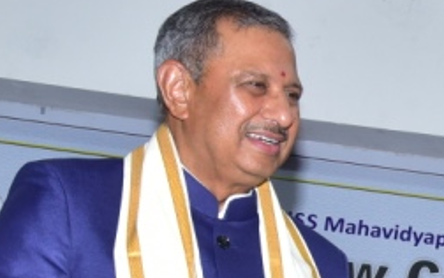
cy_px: 408
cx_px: 766
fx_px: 1756
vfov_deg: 8.9
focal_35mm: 145
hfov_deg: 13.2
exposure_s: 1/160
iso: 800
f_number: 8
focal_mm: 35
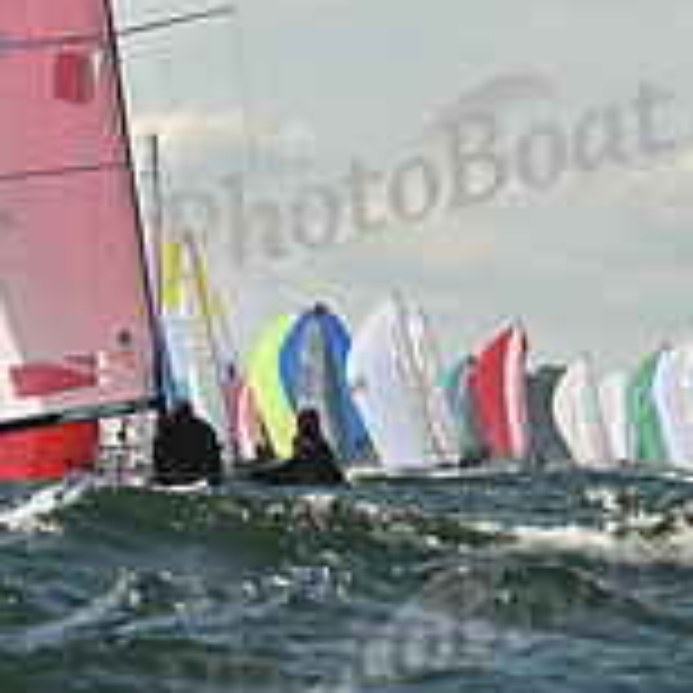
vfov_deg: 2.7
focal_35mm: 641
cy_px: -2
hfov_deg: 2.7
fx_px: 14518
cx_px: -72
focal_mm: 200
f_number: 6.3
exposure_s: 1/1600
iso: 250
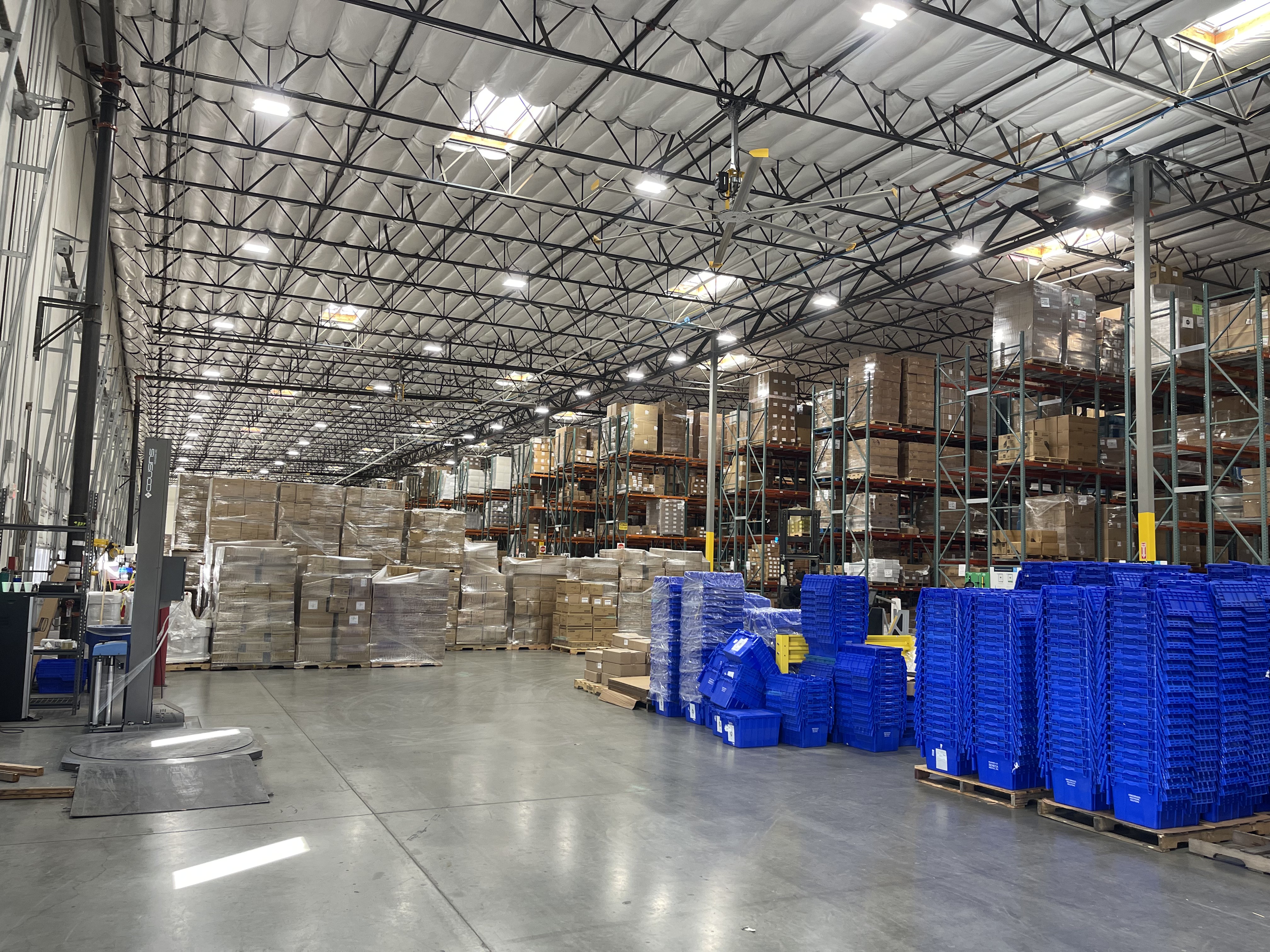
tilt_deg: +4.3
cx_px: 635
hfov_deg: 67.3
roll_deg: -1.9
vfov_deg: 53.1
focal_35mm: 26
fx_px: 954
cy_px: 476
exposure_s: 1/114
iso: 125
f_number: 1.6
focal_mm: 5.1
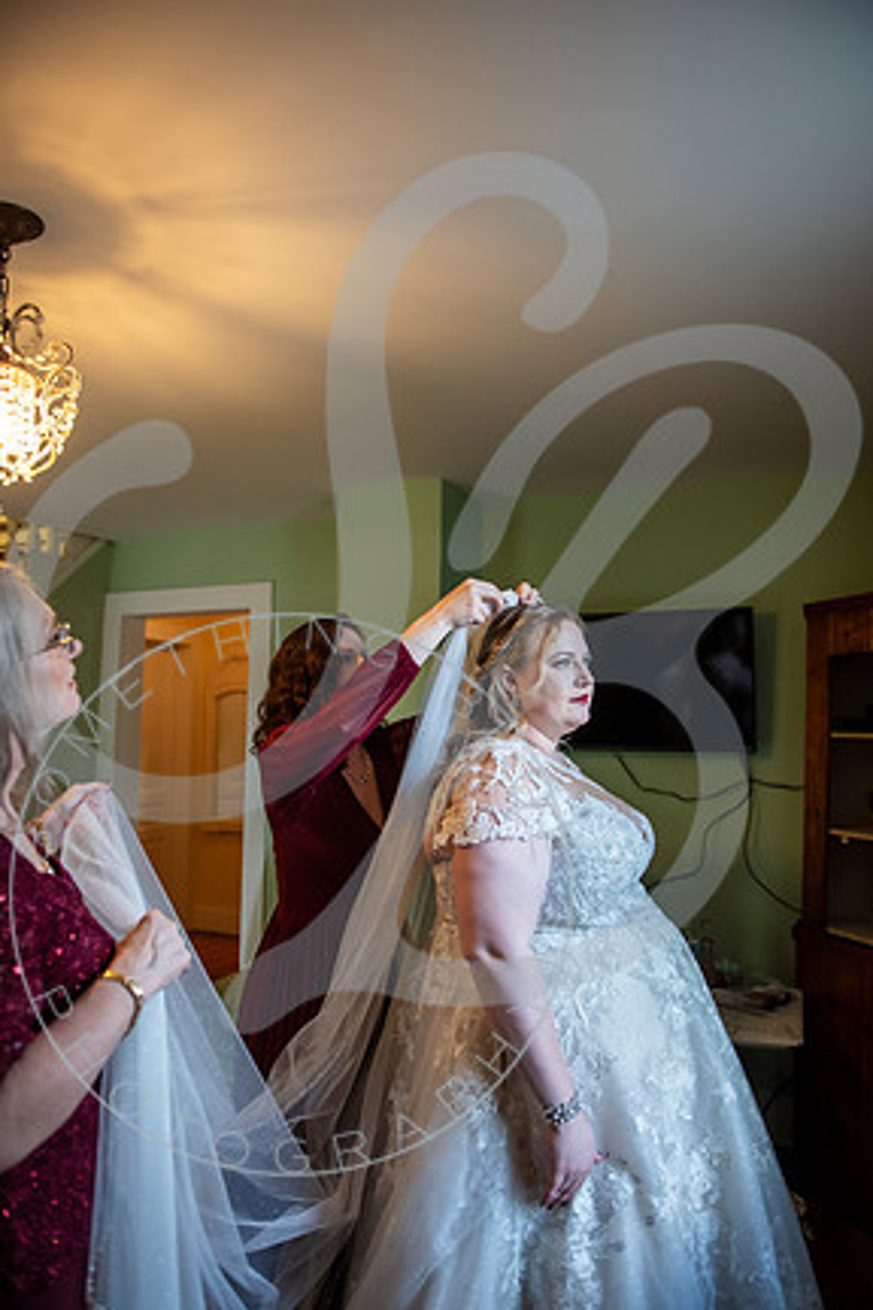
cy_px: 664
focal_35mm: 25
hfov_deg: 51.3
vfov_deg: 71.5
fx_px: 909
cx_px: 427
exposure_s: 1/200
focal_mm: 24
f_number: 2.8
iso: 1600
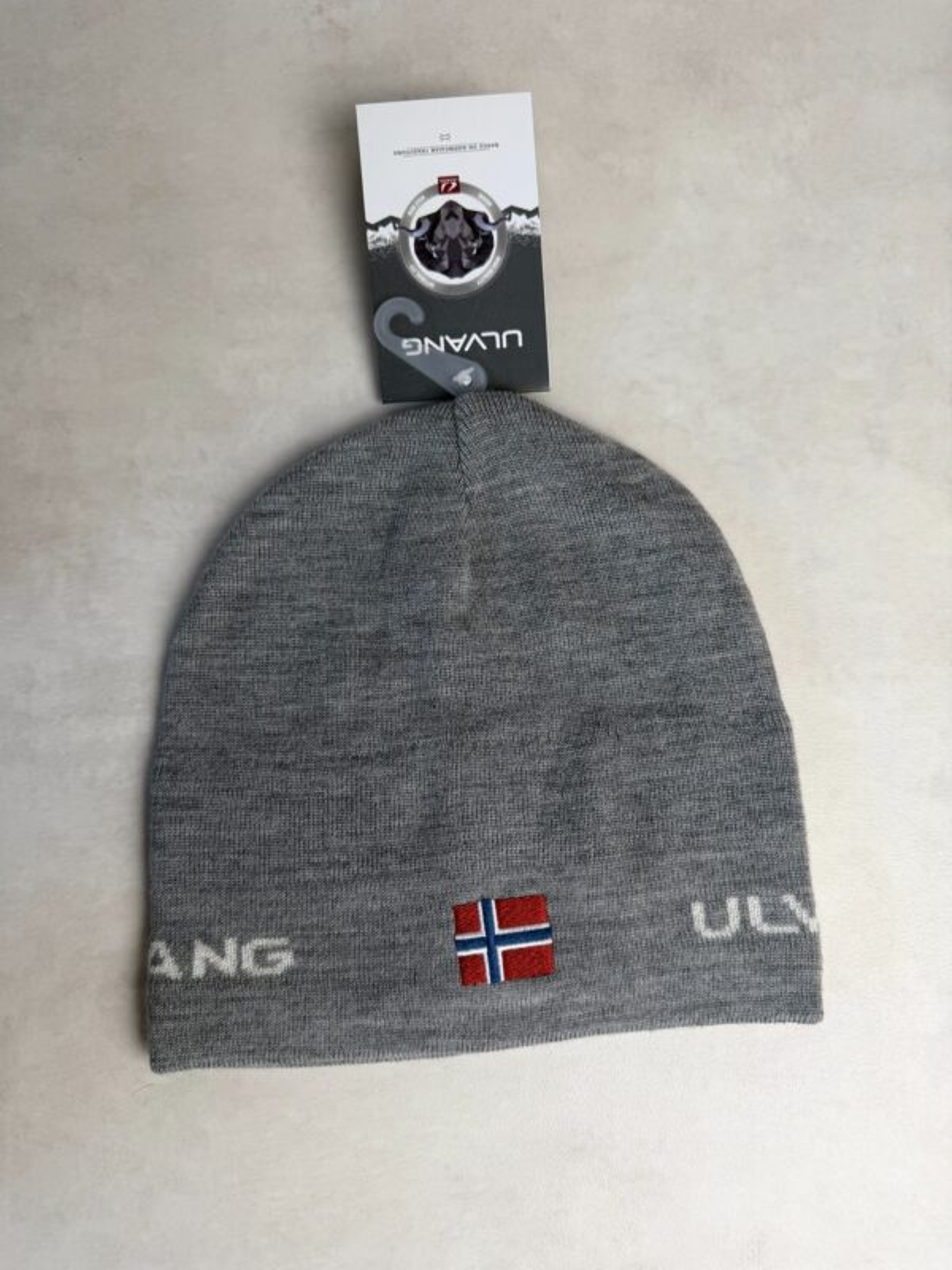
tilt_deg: -82.7
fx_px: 880
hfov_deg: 56.8
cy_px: 635
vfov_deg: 71.6
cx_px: 476
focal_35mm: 24
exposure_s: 1/139
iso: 50
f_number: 1.78
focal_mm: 6.76
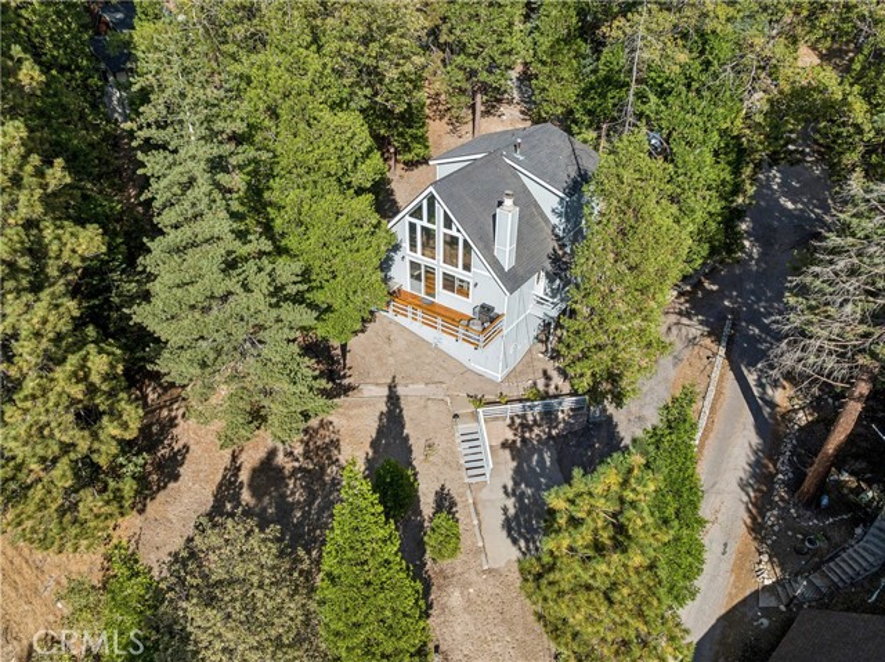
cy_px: 331
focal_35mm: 24
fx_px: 613
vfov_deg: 56.8
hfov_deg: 71.6
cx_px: 442
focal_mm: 12.3
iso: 100
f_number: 2.8
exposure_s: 1/60
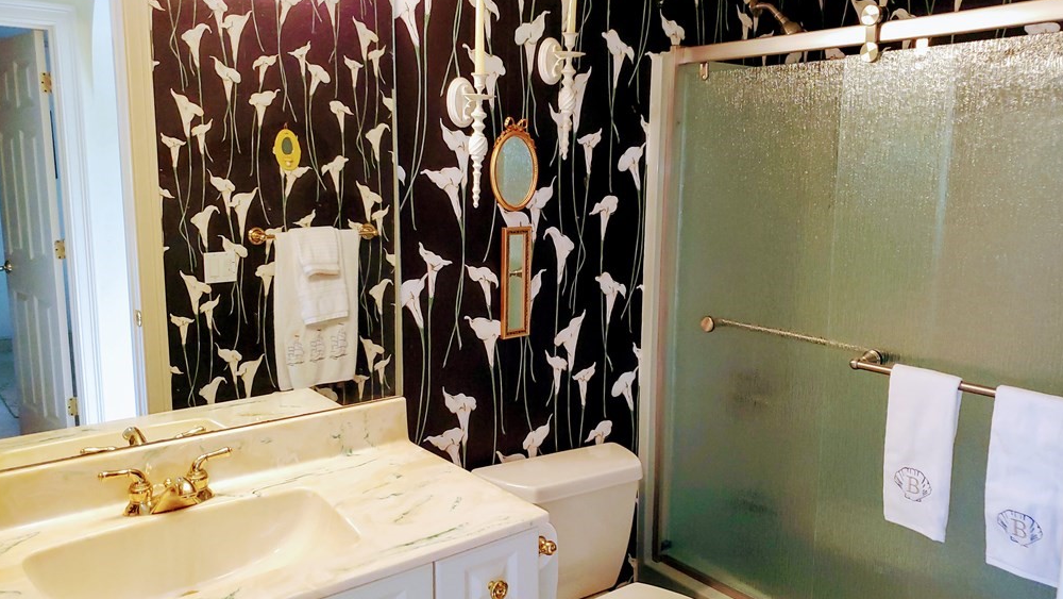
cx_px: 541
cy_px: 310
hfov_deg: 66.0
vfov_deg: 40.2
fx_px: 818
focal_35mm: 29
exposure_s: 1/59
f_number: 1.5
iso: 250
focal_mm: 4.3
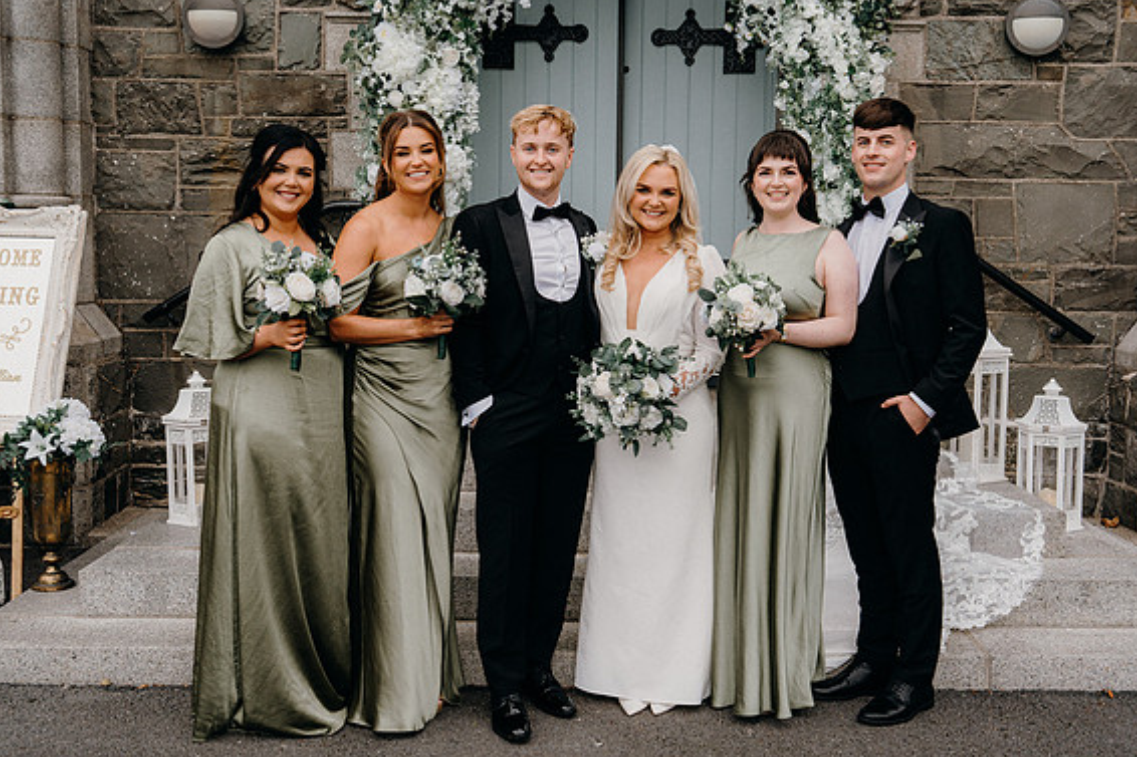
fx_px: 1294
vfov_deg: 32.6
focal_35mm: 41
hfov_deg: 47.4
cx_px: 575
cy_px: 381
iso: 400
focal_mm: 40
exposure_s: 1/200
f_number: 7.1
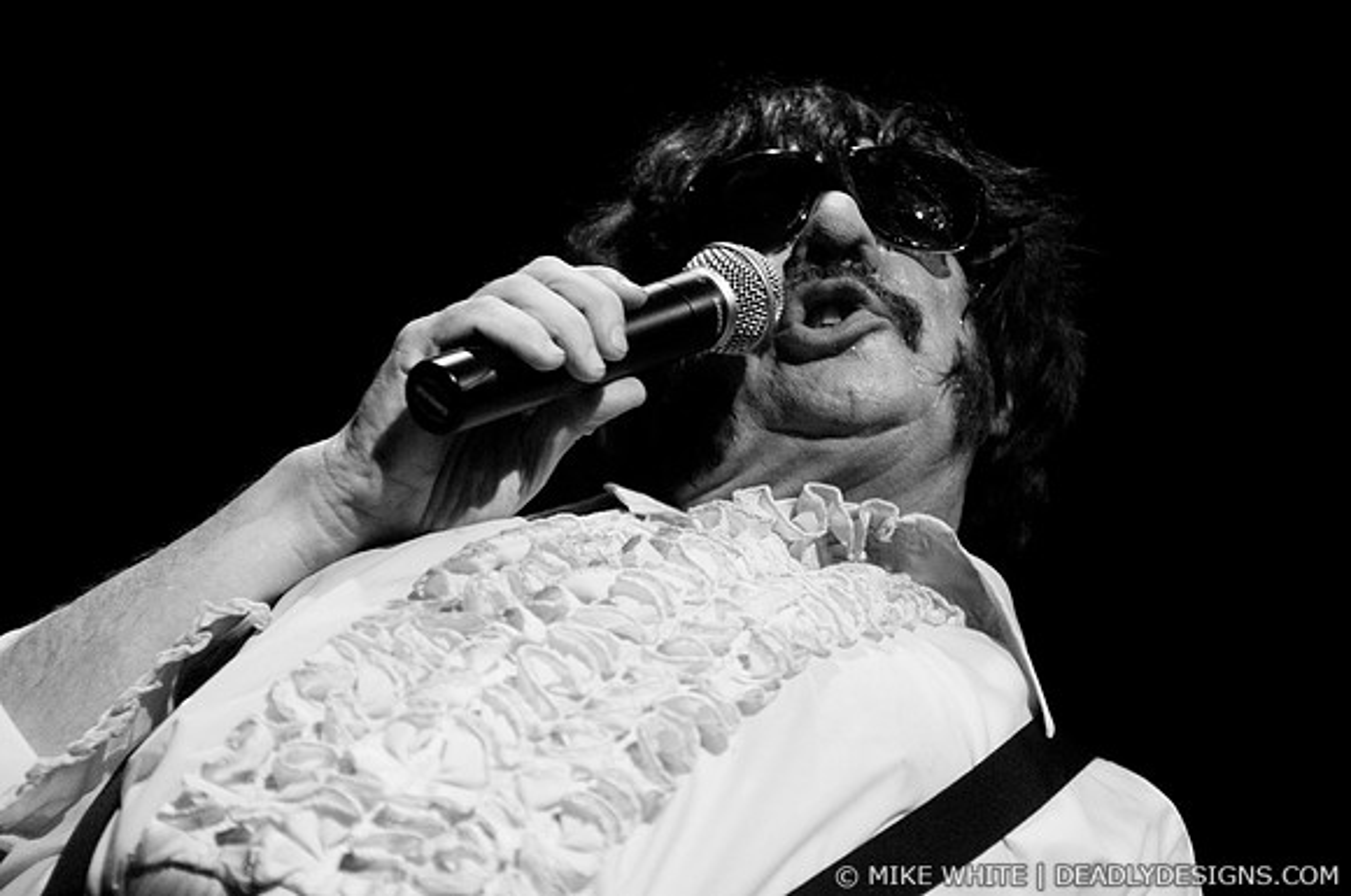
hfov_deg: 19.5
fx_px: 3935
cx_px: 676
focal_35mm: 105
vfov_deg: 13.0
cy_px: 448
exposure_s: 1/125
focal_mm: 70
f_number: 2.8
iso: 640
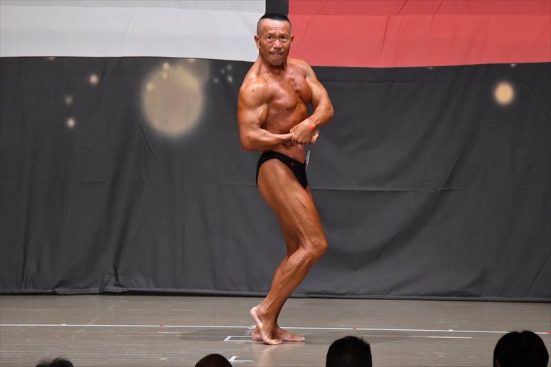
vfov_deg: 6.1
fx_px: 3442
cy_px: 184
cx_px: 276
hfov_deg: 9.2
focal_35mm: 225
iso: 6400
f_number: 5.6
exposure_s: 1/400
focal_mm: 150
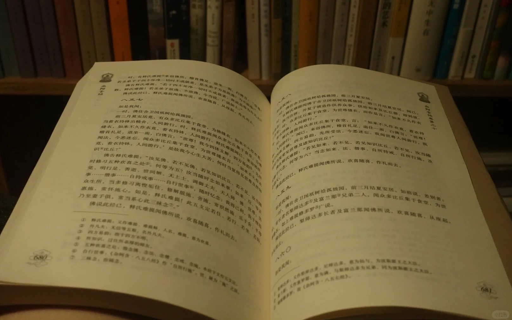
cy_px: 151
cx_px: 256
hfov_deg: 47.2
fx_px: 586
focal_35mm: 42
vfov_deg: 30.5
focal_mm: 14.9
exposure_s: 1/100
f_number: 4
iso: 1000
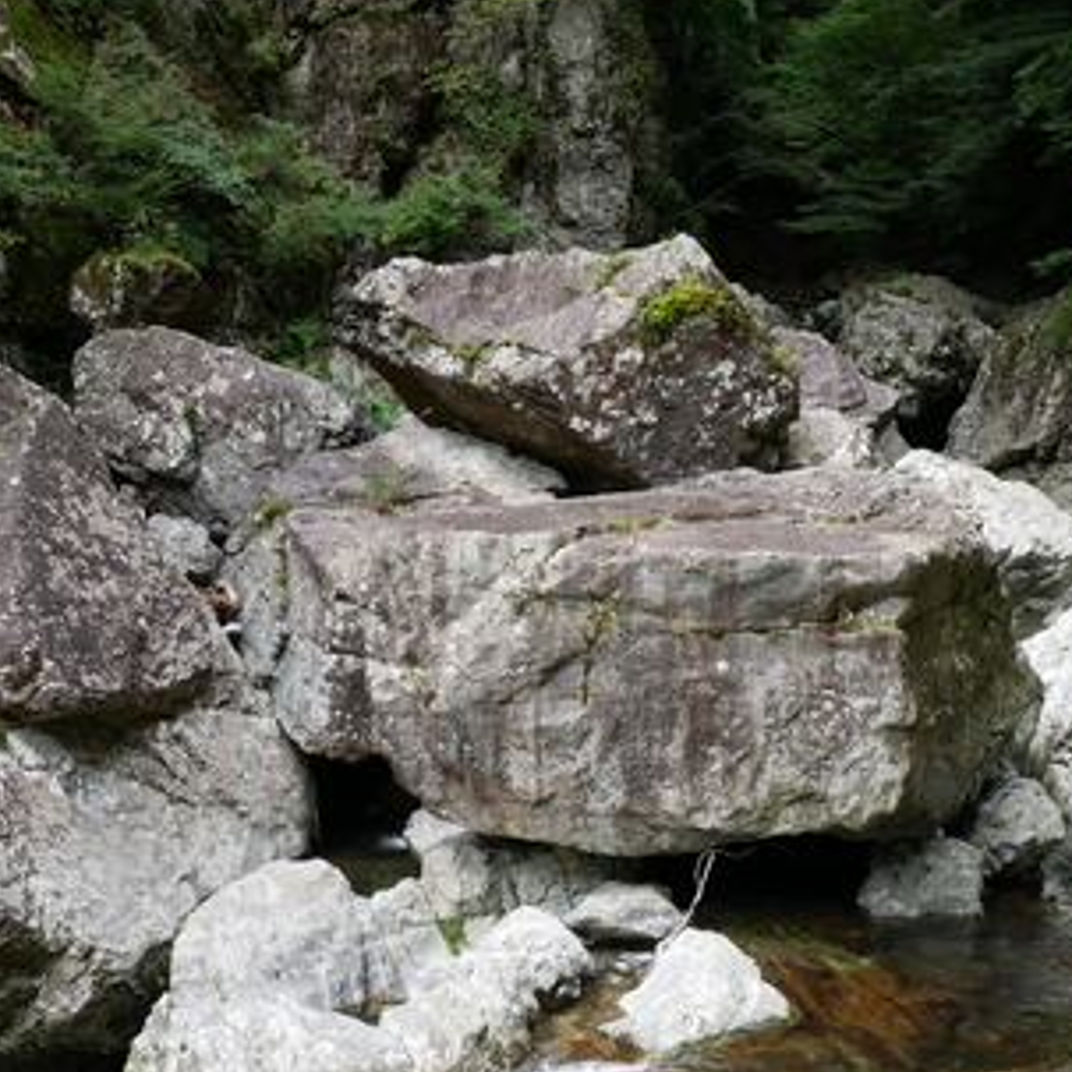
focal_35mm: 42
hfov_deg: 39.4
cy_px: 729
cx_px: 338
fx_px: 1472
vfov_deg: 39.5
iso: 200
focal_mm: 12
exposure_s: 1/40
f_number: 8
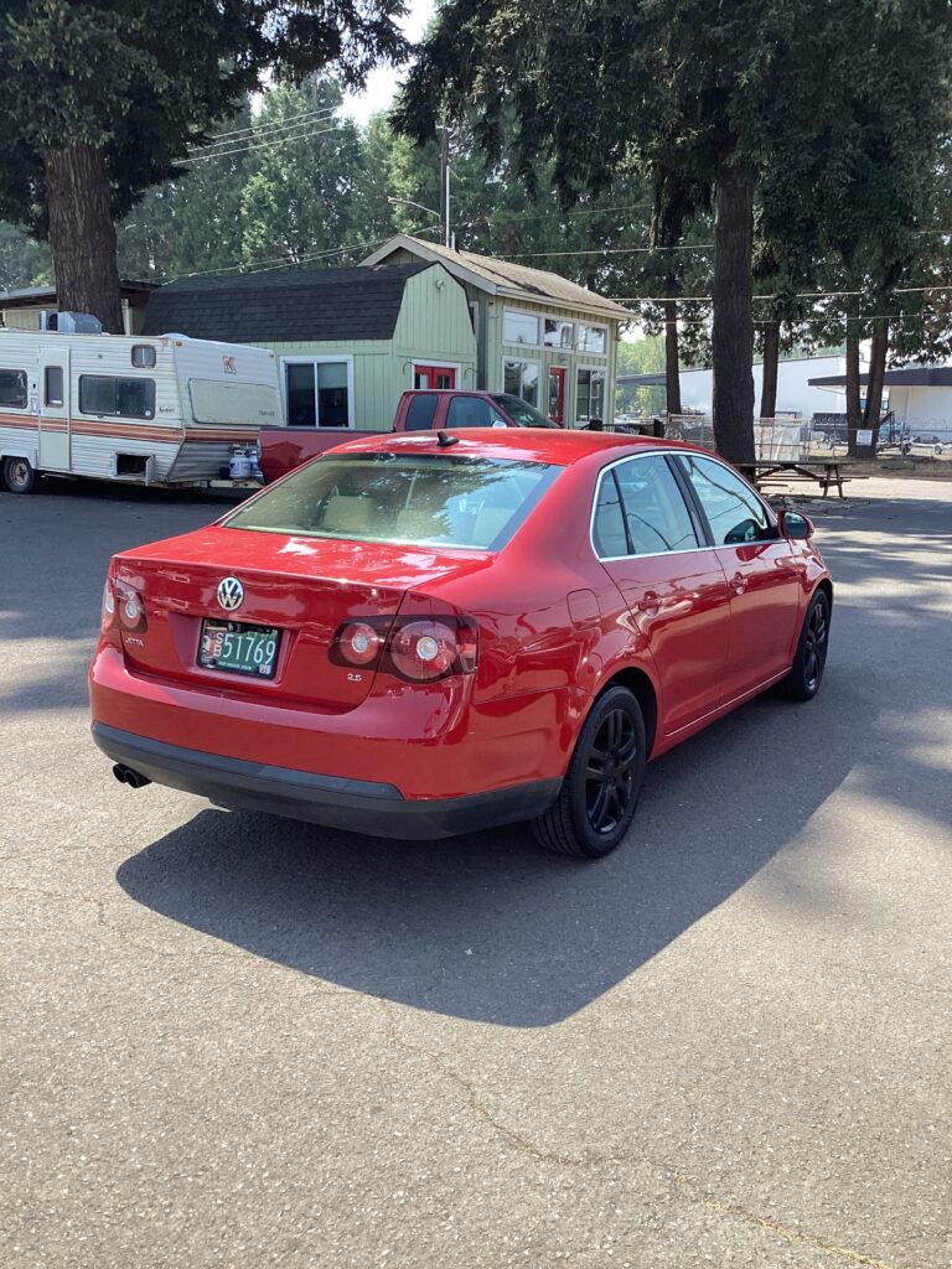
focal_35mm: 31
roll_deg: -0.3
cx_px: 476
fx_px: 1137
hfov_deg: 45.4
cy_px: 634
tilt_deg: -11.4
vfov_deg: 58.4
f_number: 2.4
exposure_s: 1/360
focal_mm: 3.3
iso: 25
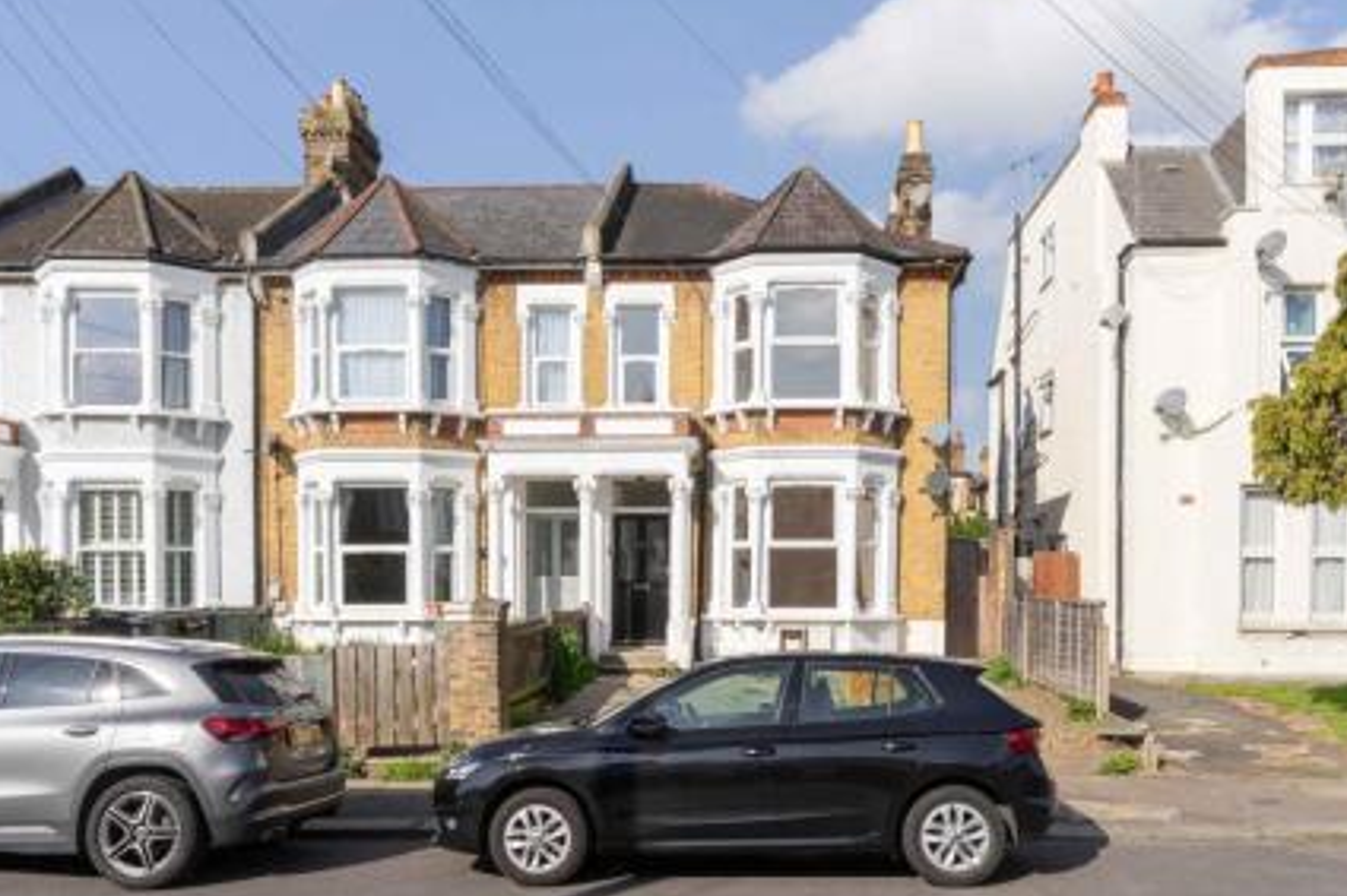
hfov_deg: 65.4
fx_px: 1047
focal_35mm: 28
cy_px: 420
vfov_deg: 46.3
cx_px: 723
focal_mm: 25
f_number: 22
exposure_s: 1/125
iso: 250
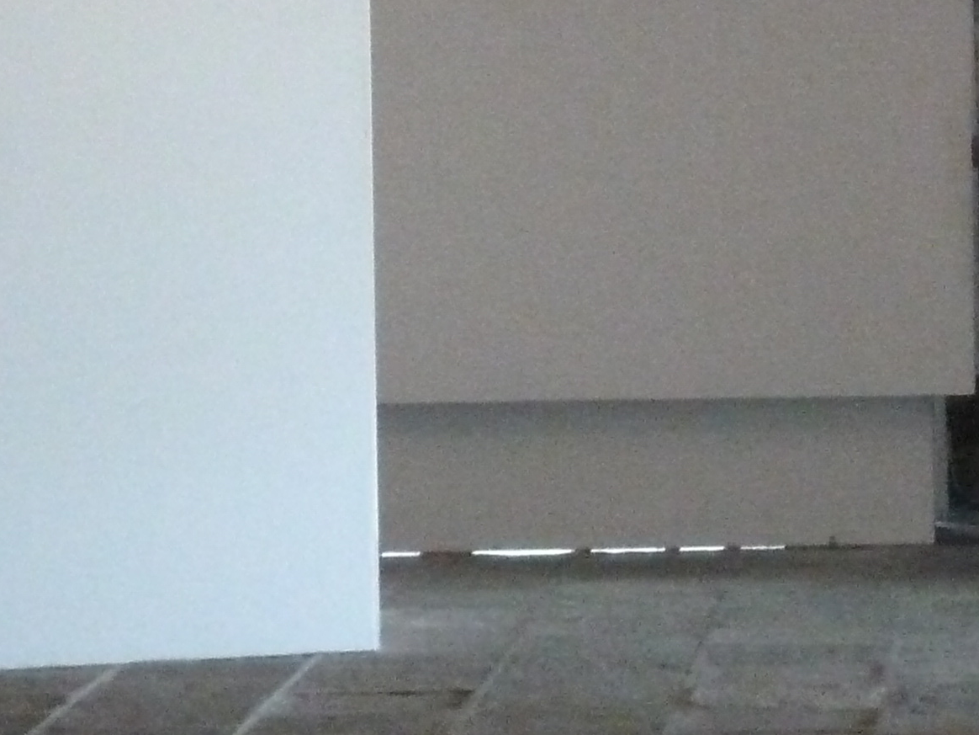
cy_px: -194
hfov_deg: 7.4
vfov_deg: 5.5
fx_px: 7580
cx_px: 837
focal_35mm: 268
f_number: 4.2
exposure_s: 1/40
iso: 1000
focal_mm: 12.8
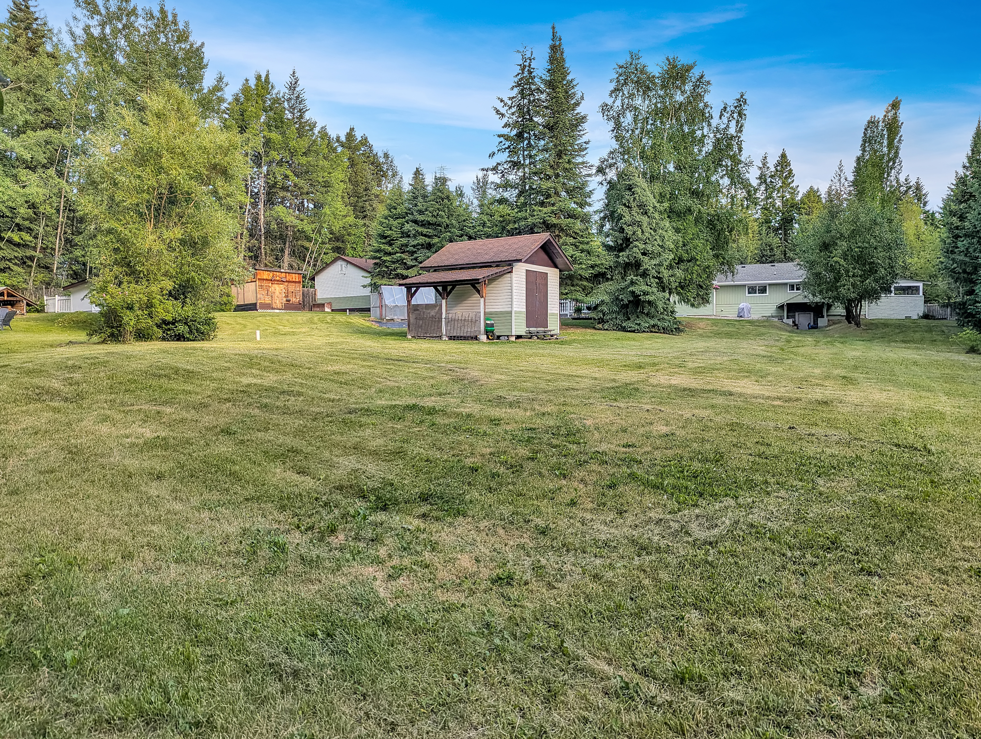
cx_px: 490
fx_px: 681
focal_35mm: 24
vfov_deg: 56.9
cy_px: 370
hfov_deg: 71.5
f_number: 1.85
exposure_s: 1/984
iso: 50
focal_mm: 6.81
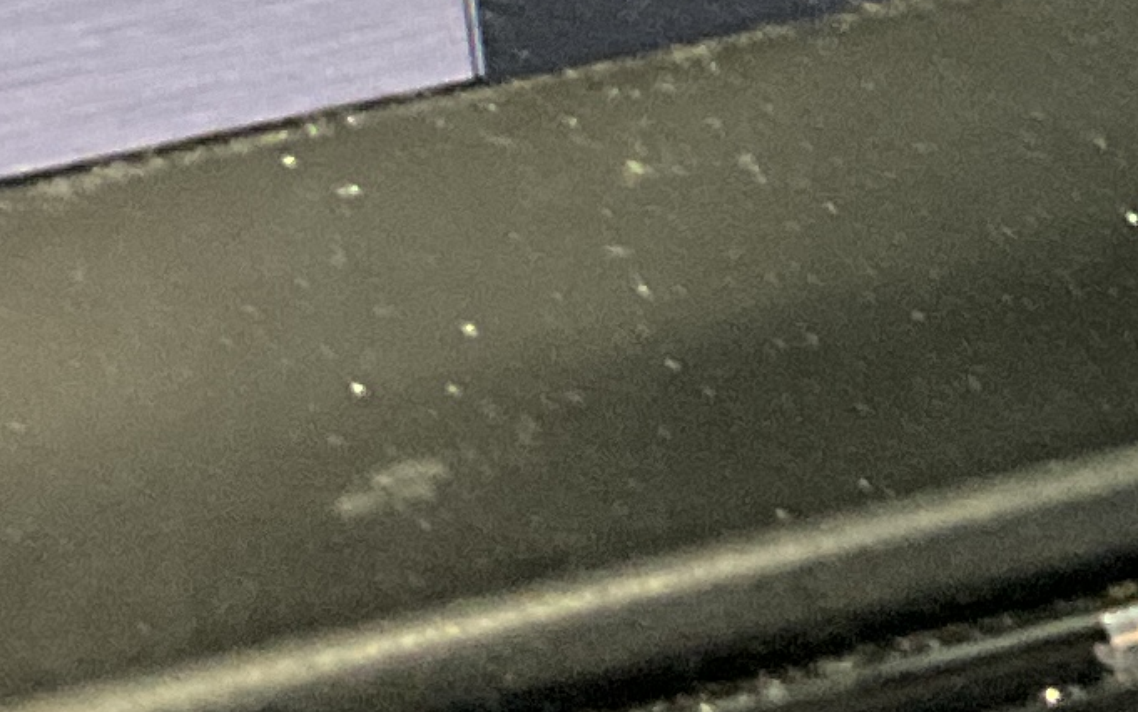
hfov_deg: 11.4
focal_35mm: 182
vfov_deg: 6.7
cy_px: -1294
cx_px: 1237
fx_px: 5646
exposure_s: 1/40
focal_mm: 3
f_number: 1.8
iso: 200
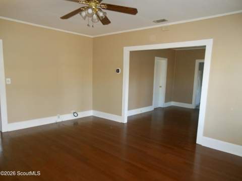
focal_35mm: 25
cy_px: 90
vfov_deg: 54.8
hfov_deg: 69.4
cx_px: 121
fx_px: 175
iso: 320
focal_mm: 4.5
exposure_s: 1/25
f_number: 3.2
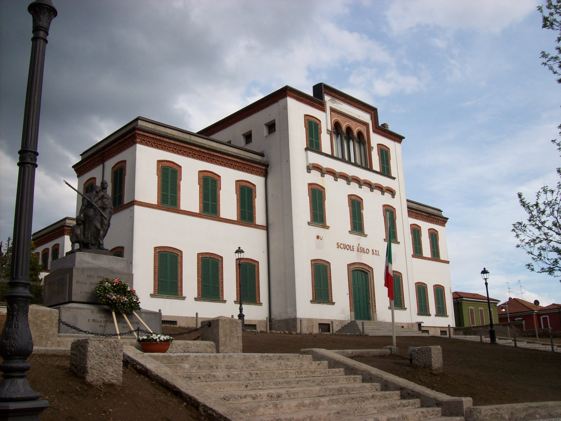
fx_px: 583
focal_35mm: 36
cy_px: 210
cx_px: 280
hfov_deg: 51.4
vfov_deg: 39.6
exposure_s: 1/461
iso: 80
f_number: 4.8
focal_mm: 6
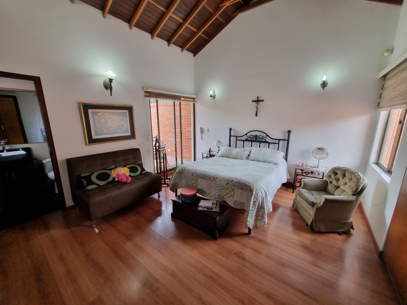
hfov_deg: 106.2
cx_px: 204
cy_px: 152
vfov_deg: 89.9
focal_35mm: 13
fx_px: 153
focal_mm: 1.74
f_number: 2.2
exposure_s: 1/60
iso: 64
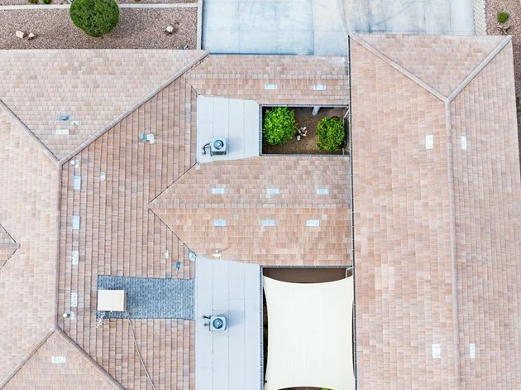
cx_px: 217
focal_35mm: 39
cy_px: 266
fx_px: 586
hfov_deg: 47.7
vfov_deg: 36.3
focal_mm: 12.29
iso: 100
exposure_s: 1/160
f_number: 2.8
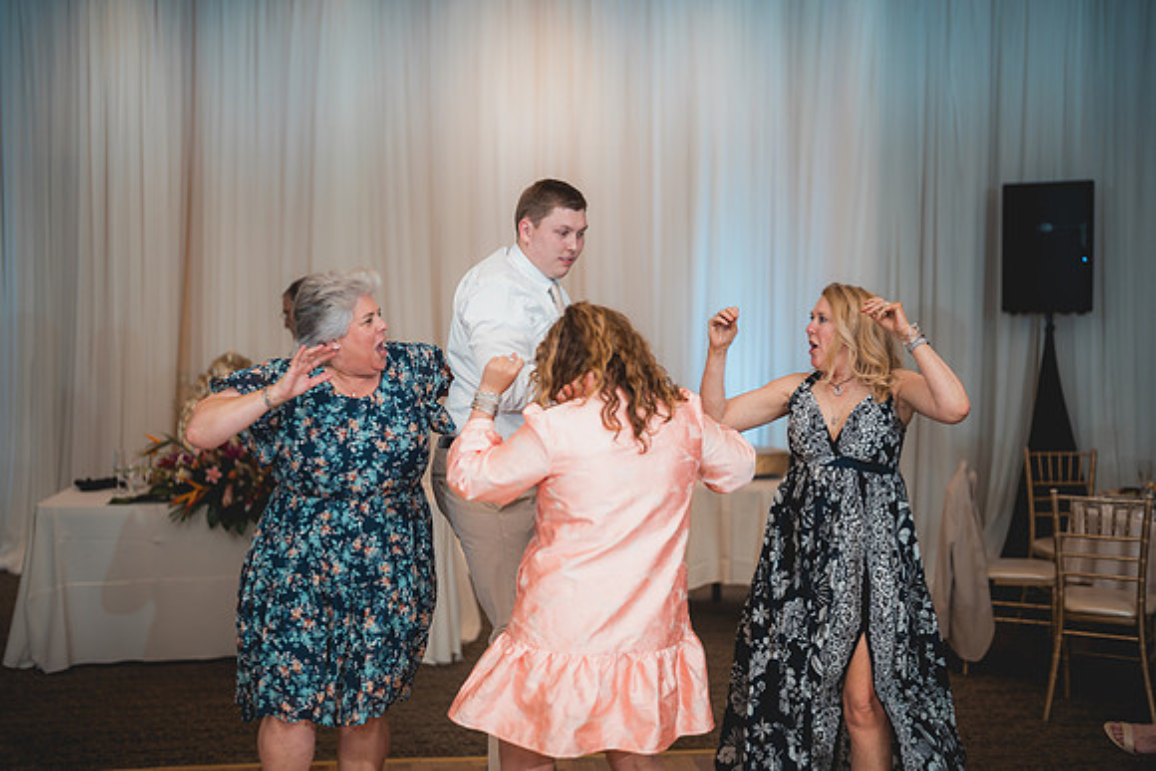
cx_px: 578
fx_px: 1606
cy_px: 386
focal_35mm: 50
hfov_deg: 39.6
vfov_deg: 27.0
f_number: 1.2
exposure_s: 1/250
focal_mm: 50
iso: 80
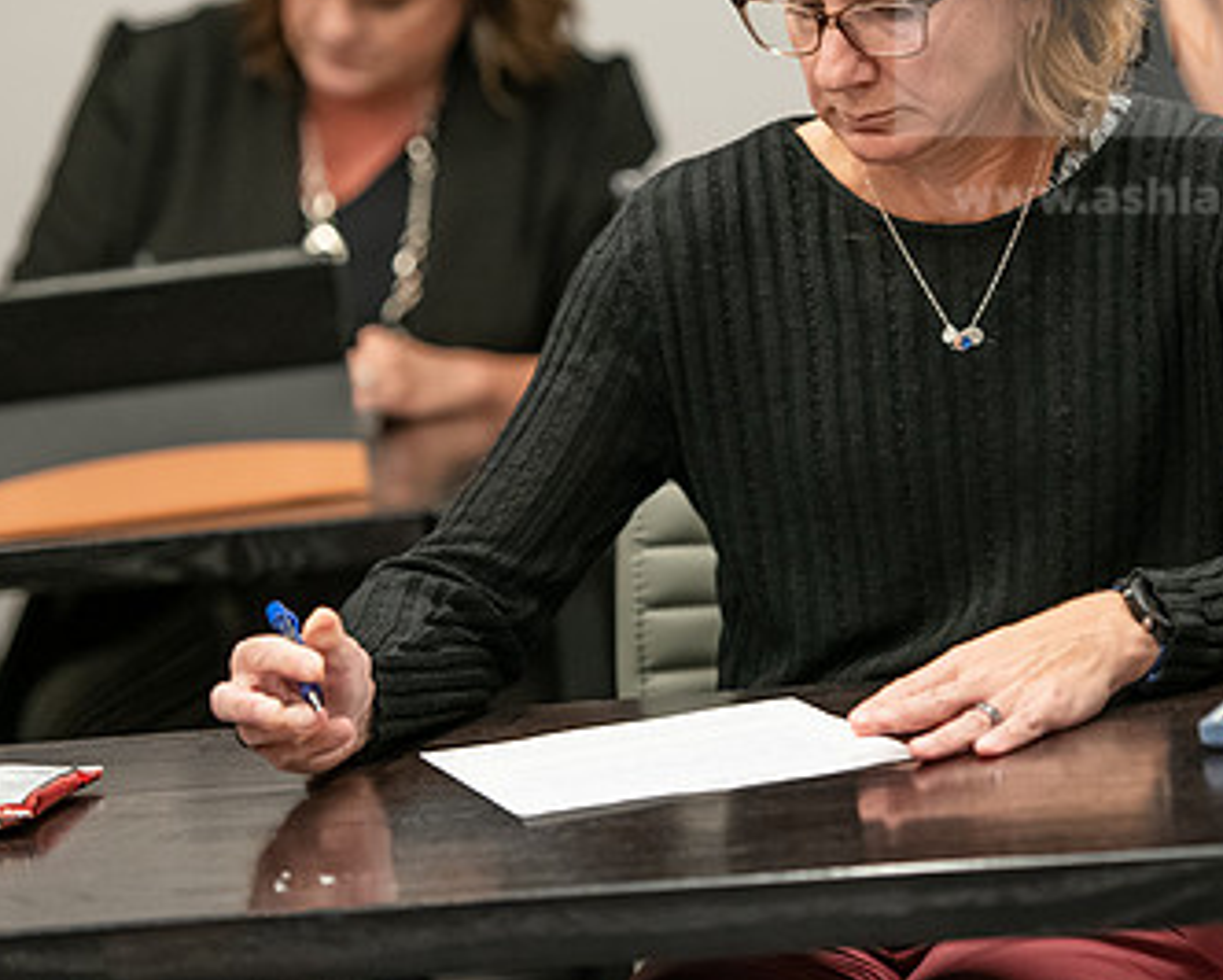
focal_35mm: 213
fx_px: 7714
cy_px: 274
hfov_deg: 9.1
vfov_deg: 7.3
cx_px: 785
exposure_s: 1/200
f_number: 2.8
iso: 1600
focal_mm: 130
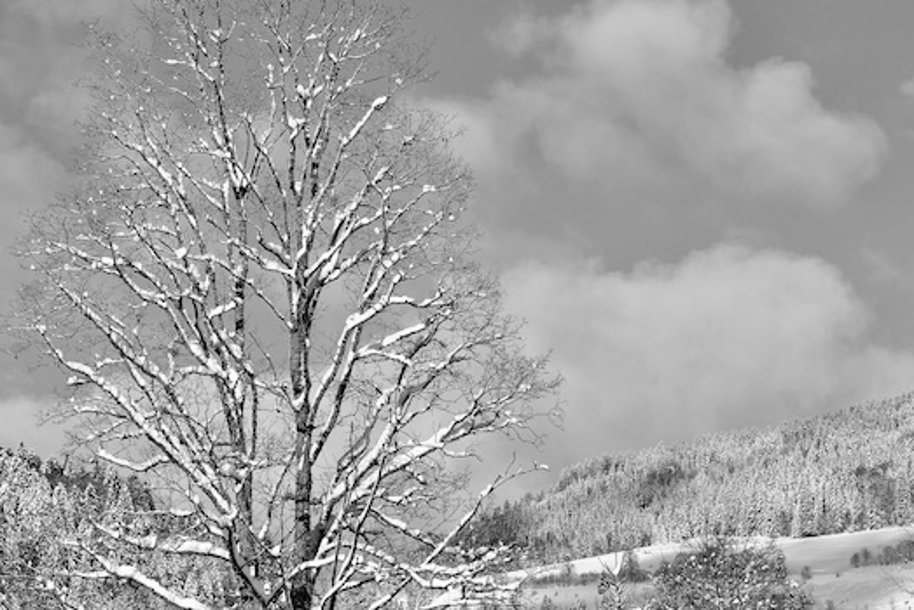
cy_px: 378
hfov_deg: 16.4
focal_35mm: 124
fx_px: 3149
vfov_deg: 11.1
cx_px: 701
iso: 100
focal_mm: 72
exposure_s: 1/500
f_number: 9
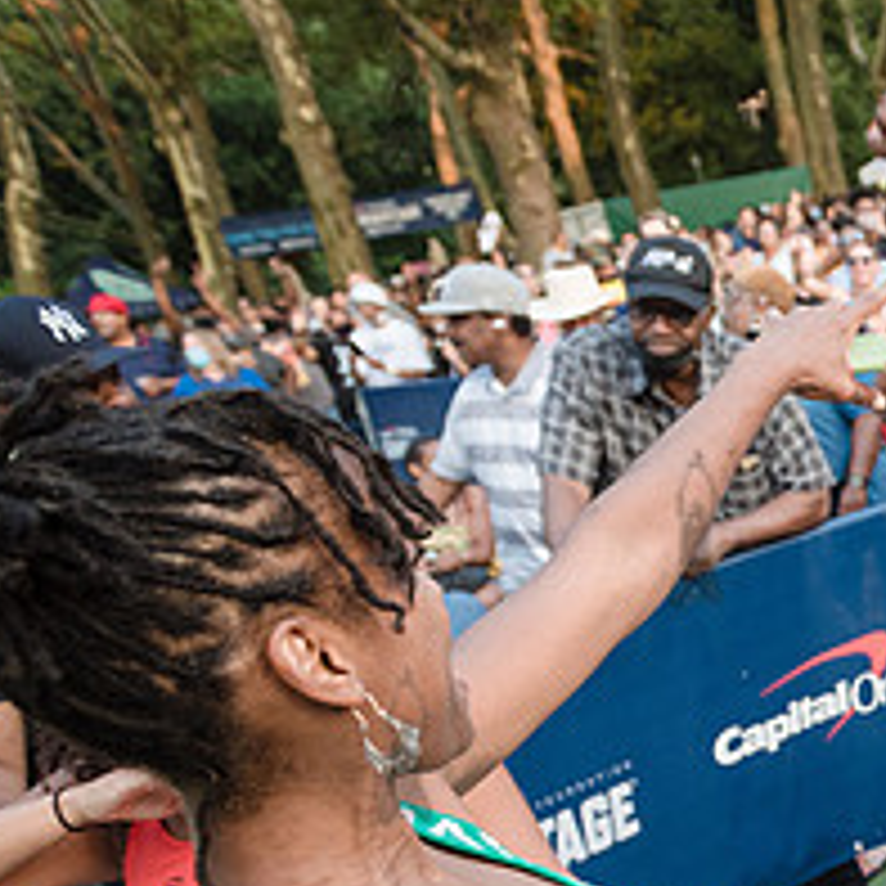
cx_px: 1273
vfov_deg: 27.9
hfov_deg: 23.7
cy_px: 744
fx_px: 1737
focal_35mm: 60
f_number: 4
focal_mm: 24
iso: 1000
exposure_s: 1/400
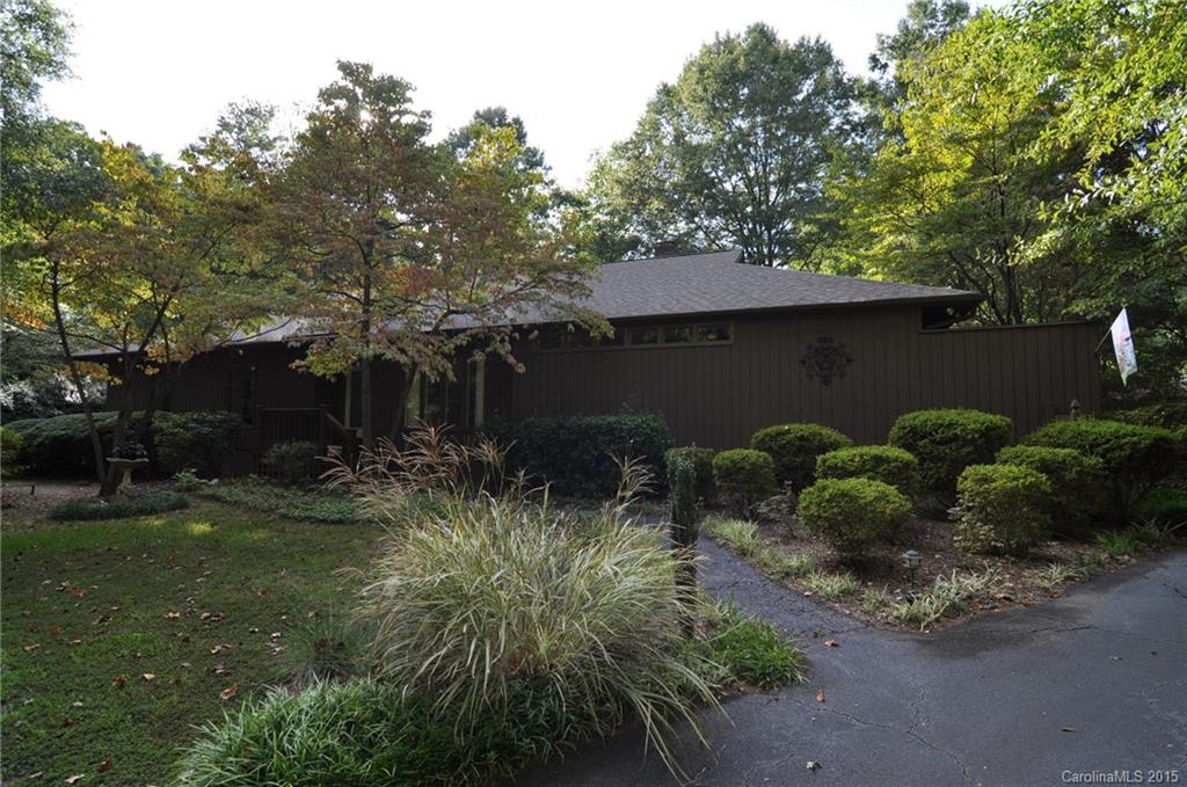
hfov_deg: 95.1
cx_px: 594
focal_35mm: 16
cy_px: 394
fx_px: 543
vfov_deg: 71.9
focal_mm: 11
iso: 200
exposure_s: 1/160
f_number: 6.3
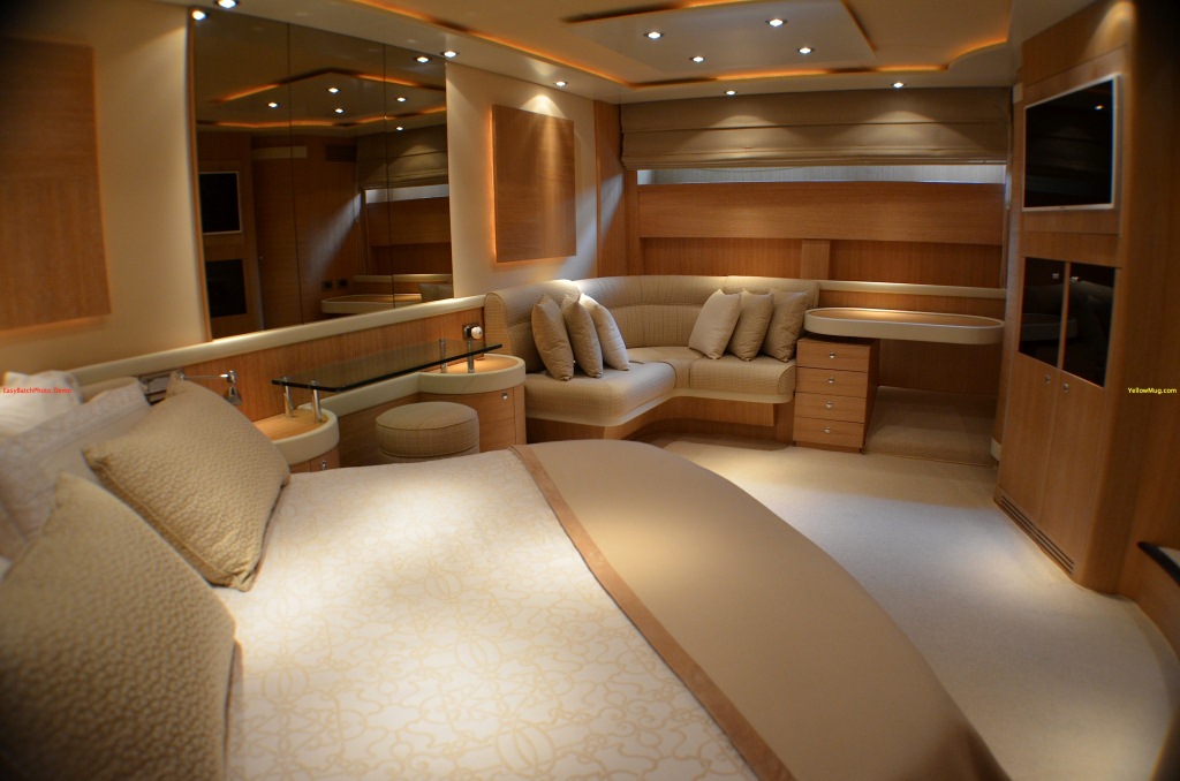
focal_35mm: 27
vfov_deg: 47.7
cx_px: 590
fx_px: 883
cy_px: 390
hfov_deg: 67.5
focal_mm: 18
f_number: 4
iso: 800
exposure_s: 1/60
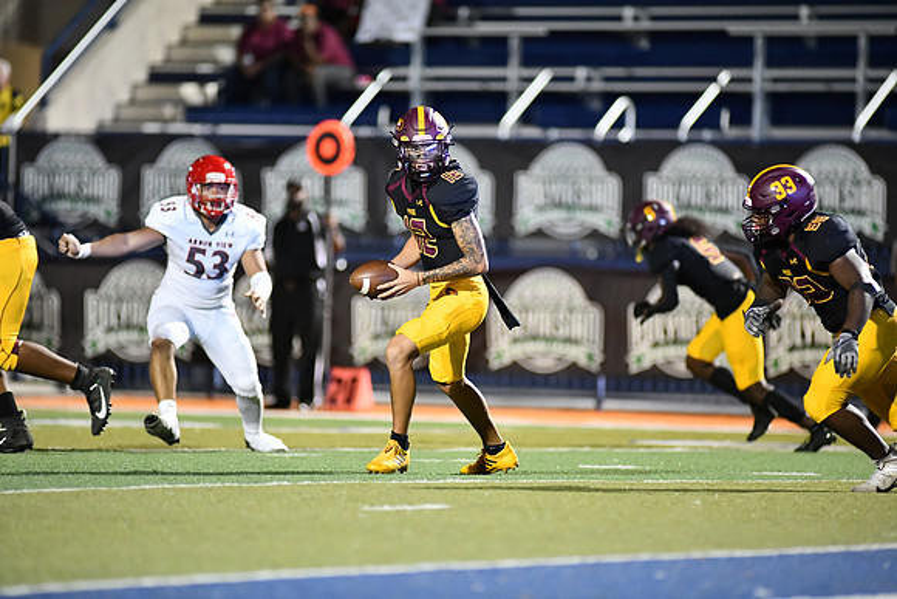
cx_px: 448
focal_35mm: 300
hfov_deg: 6.9
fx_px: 7476
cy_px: 300
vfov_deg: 4.6
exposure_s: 1/1000
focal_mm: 300
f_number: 2.8
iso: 7200
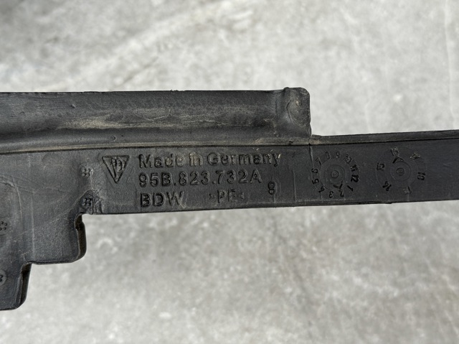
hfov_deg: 39.7
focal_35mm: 48
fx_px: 636
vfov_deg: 30.2
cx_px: 230
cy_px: 172
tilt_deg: -69.2
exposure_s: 1/144
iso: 64
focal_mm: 6.76
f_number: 1.78
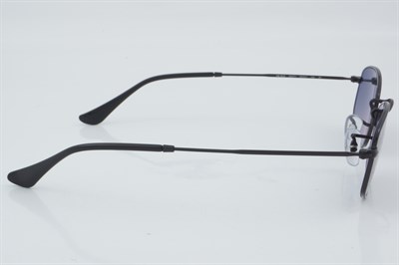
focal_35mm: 75
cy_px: 132
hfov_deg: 27.0
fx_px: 831
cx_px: 200
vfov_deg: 18.2
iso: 100
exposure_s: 1/4
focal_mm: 50
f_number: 29
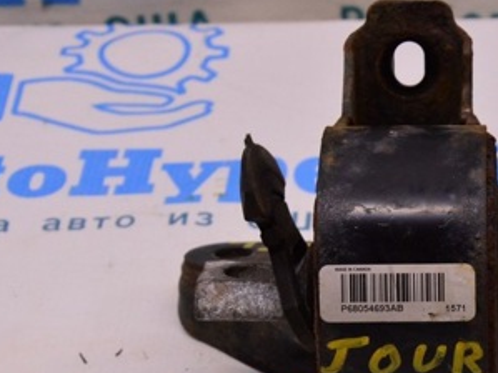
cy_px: 292
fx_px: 2128
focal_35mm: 148
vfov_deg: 10.0
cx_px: 461
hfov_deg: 13.2
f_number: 8
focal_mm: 48
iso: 1600
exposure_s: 1/125
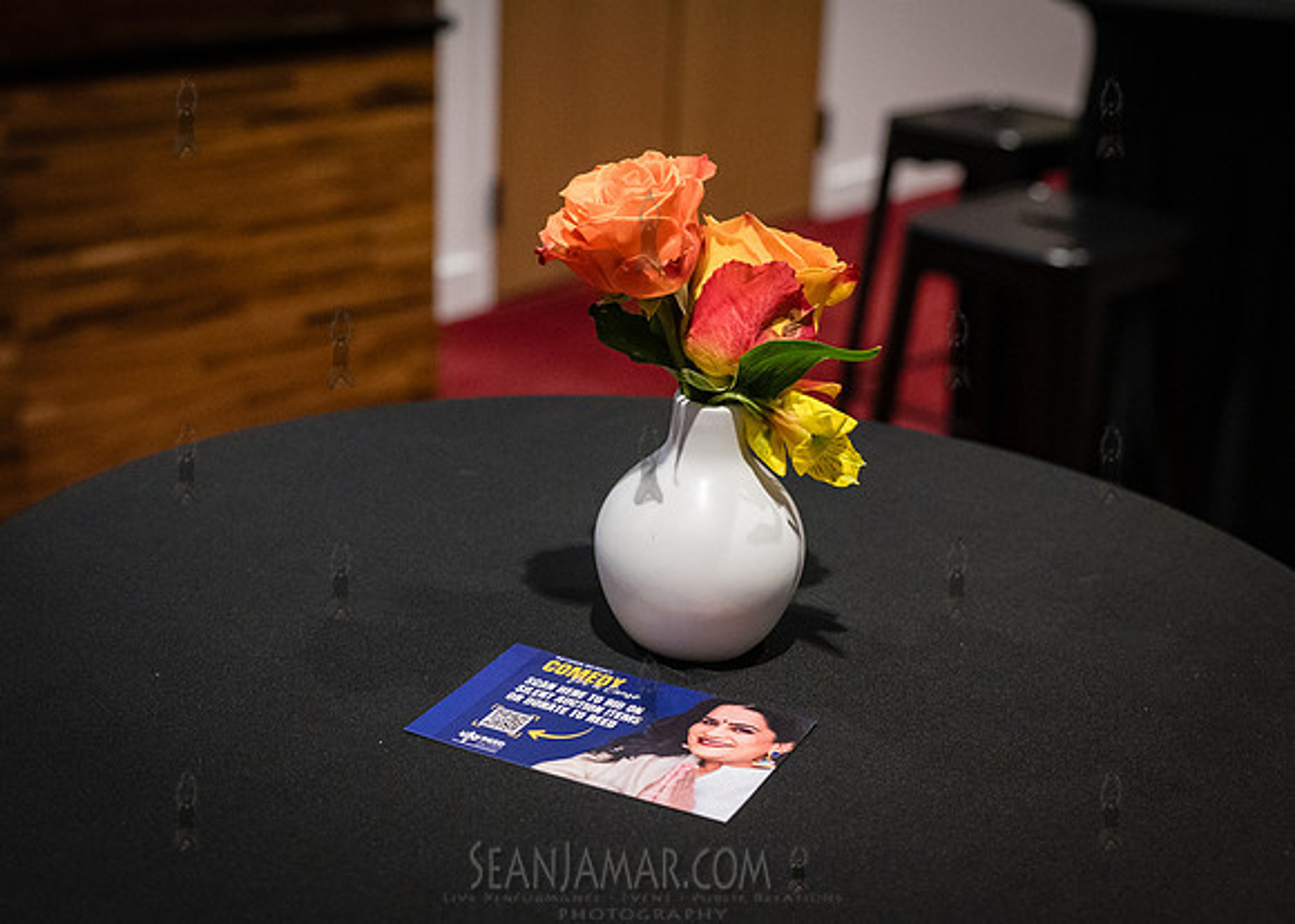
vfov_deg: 24.6
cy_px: 426
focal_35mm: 58
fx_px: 2123
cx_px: 621
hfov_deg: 33.9
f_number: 4
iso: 6400
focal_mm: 48
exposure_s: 1/320
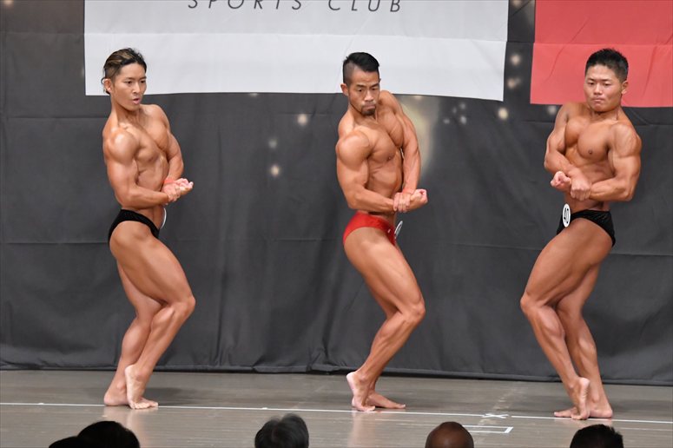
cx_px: 336
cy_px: 224
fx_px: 4204
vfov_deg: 6.1
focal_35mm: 225
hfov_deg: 9.2
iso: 6400
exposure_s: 1/400
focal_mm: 150
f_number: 5.6
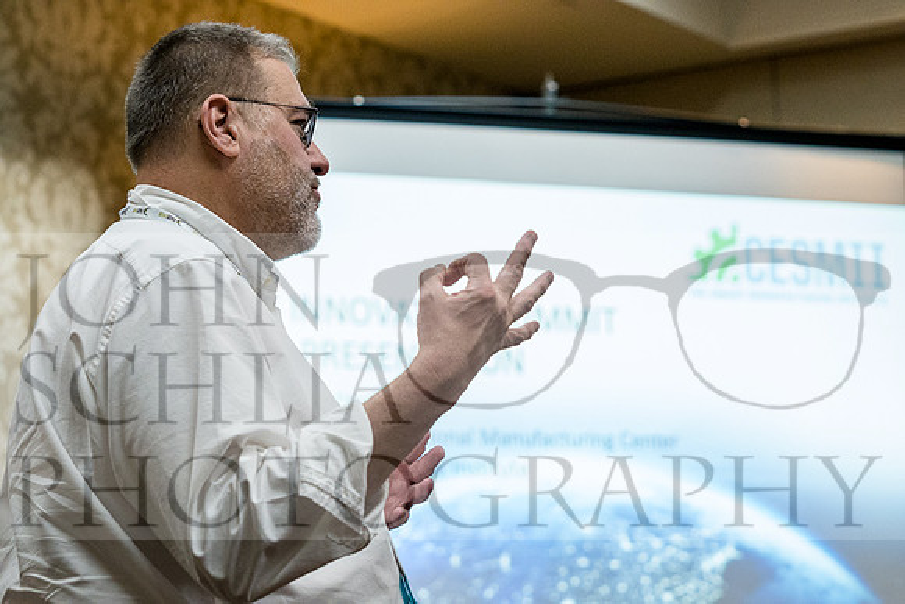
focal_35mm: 105
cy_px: 302
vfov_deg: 13.0
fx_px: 2640
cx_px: 452
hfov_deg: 19.5
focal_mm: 70
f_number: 3.5
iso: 3200
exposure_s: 1/250
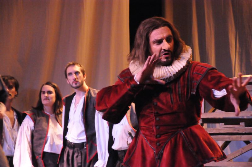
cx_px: 126
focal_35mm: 158
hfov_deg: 13.1
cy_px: 84
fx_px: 1101
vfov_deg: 8.7
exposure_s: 1/40
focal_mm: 105
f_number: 5.6
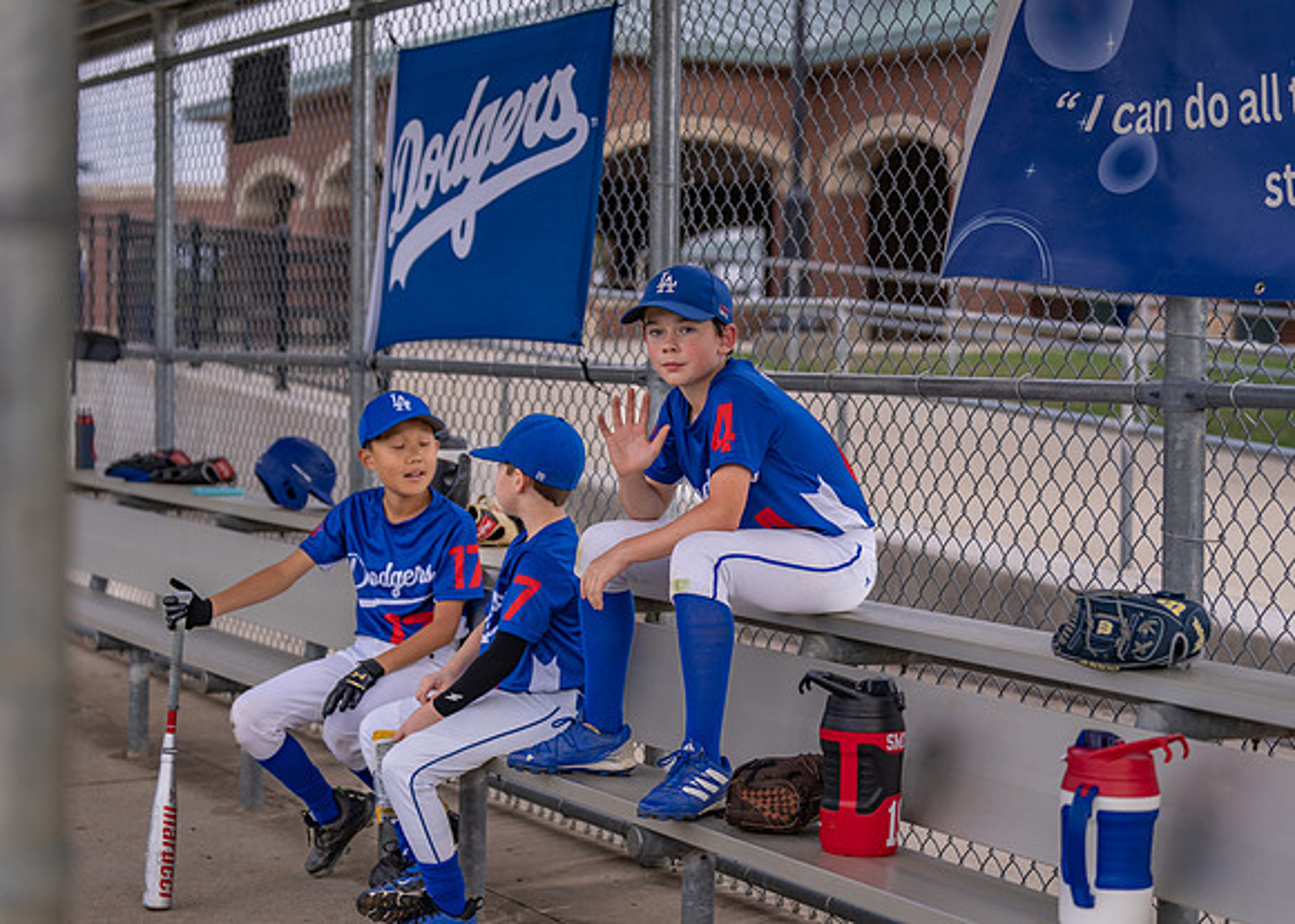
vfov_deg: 19.2
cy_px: 462
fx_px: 2739
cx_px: 648
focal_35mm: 74
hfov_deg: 26.6
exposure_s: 1/1000
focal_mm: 70
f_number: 2.8
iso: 100
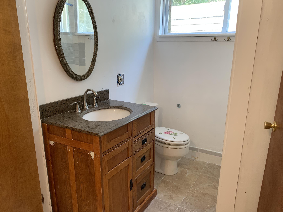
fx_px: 229
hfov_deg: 63.4
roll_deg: -0.7
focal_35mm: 28
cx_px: 136
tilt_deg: -15.0
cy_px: 113
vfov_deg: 49.7
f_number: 1.8
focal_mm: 4.25
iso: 80
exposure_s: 1/60
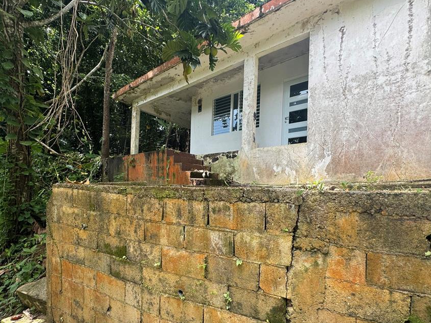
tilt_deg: +1.9
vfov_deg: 74.1
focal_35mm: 17
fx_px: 212
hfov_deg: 90.8
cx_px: 196
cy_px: 189
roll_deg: -4.0
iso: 40
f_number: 2.2
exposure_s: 1/297
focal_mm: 2.22
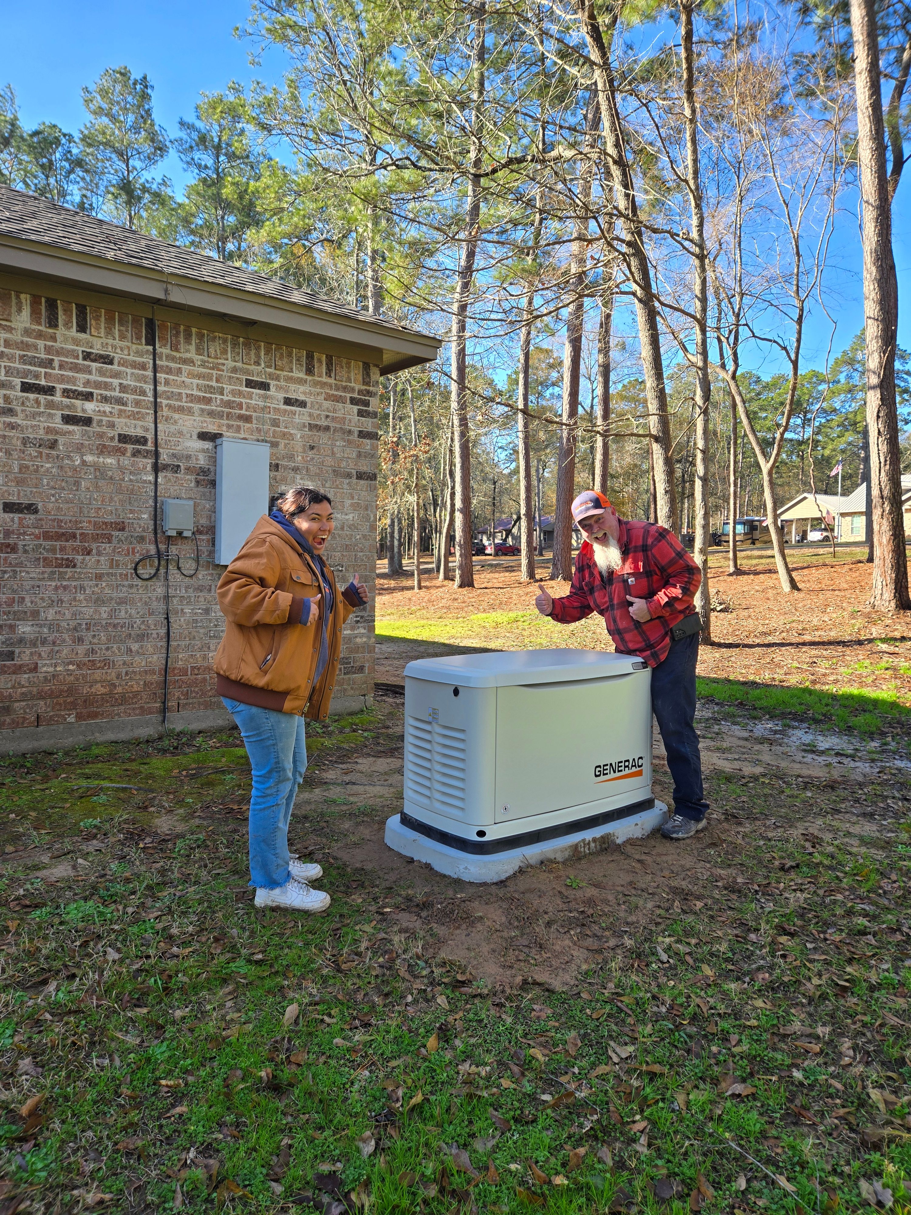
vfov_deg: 73.9
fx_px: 807
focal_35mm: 23
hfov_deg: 58.9
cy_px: 608
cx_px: 456
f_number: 1.8
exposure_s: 1/388
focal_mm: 5.4
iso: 25
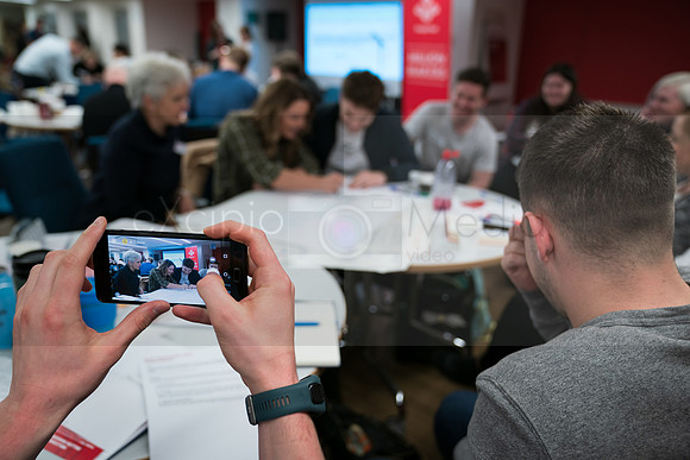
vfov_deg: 46.4
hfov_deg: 65.5
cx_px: 345
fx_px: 537
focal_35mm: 28
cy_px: 230
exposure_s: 1/60
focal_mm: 28
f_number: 2.8
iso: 500
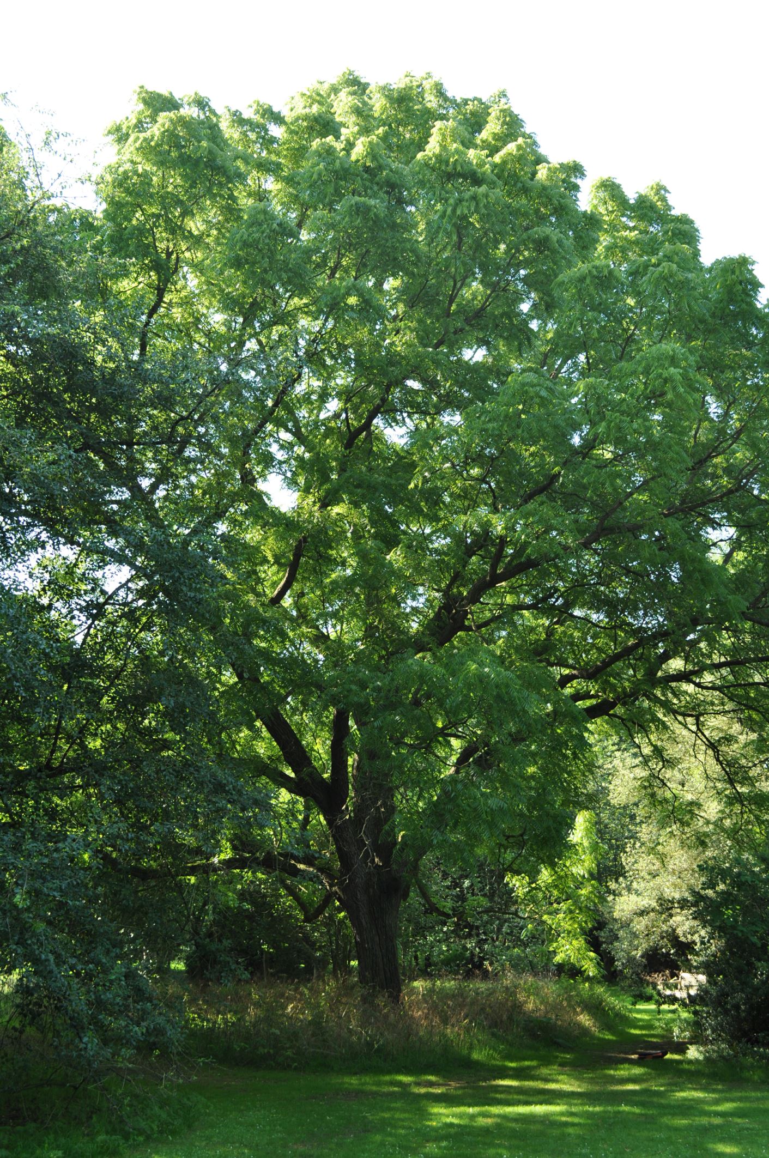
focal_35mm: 39
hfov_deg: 34.1
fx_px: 1253
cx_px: 384
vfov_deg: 49.6
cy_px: 579
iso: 200
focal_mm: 26
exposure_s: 1/80
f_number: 8
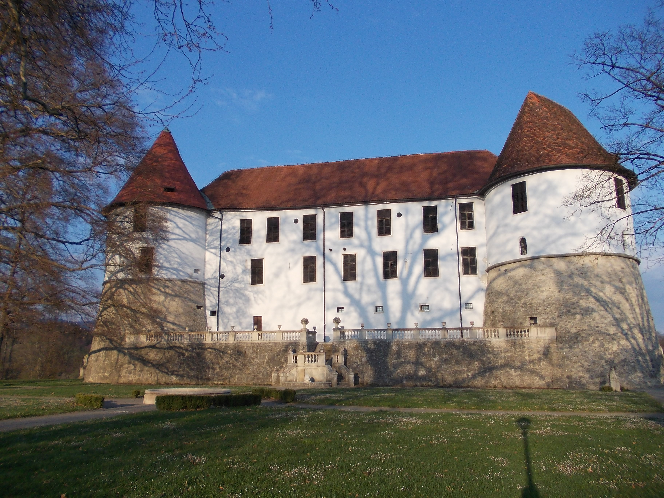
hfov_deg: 63.4
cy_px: 249
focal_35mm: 28
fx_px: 537
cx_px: 332
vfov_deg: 49.7
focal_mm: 4
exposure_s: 1/250
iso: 80
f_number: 5.4
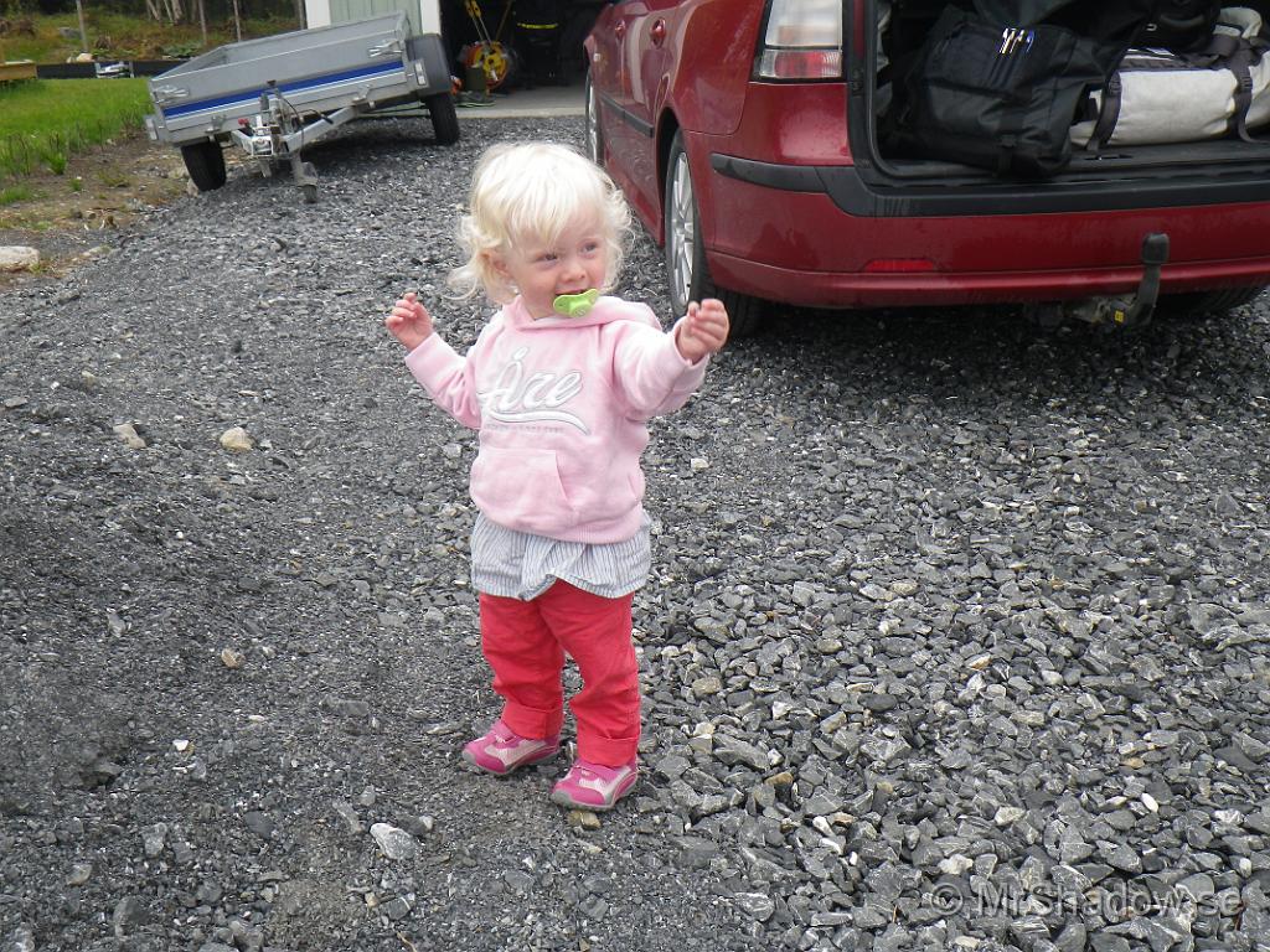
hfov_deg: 54.0
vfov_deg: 41.8
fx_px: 1247
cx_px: 635
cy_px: 476
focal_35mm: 34
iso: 80
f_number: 4.6
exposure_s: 1/160
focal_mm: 6.1
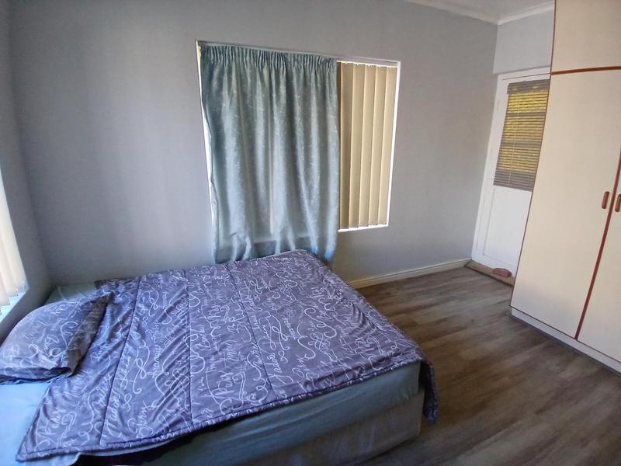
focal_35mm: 17
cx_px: 310
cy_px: 233
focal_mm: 1.4
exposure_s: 1/33.3
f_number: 2.2
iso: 200
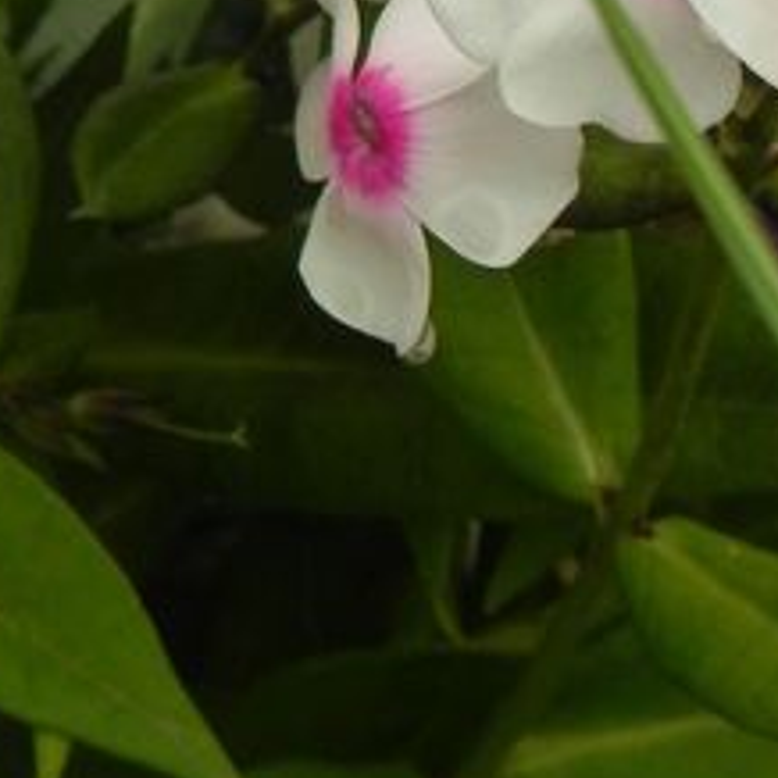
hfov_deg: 1.4
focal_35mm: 1222
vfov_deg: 1.4
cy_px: -428
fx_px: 31073
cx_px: -239
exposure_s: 1/500
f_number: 5
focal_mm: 67.2
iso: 160
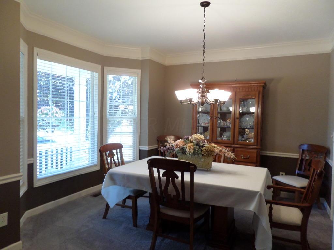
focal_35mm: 24
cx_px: 167
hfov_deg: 71.6
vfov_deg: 56.8
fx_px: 232
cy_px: 125
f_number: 3.1
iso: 200
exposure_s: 1/30
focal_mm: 4.3
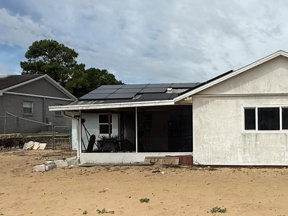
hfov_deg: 48.3
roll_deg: +0.6
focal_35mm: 36
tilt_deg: +0.4
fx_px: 300
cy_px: 121
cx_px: 233
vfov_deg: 39.6
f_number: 2.2
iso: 50
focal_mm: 2.22
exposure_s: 1/4425
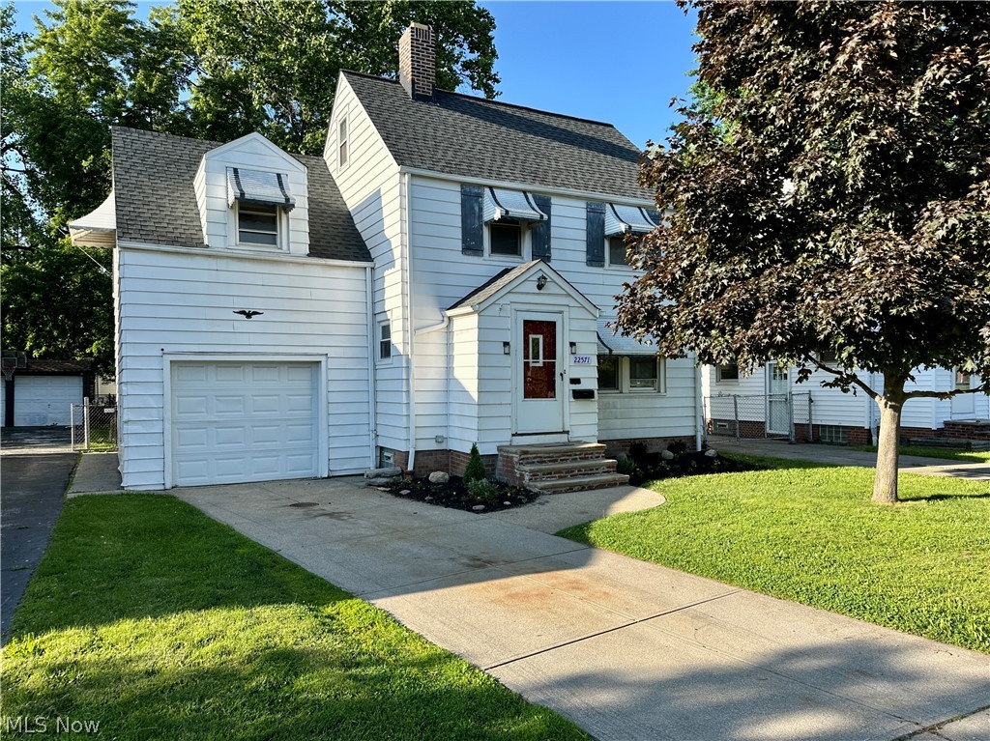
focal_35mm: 24
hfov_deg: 71.6
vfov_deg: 56.8
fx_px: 686
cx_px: 495
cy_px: 370
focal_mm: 6.86
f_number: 1.78
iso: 80
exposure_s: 1/1517
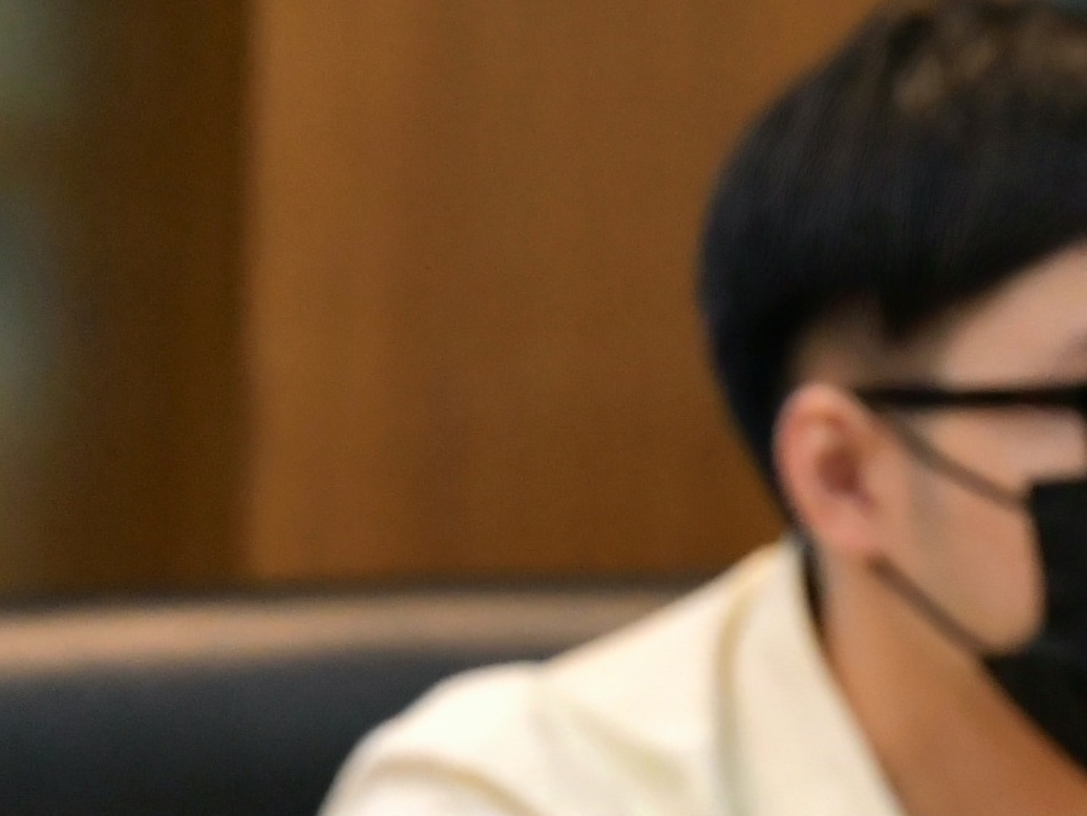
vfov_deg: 1.9
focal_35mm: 771
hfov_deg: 2.6
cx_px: 461
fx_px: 24211
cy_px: 1338
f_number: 5
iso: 1600
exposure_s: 1/100
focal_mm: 170
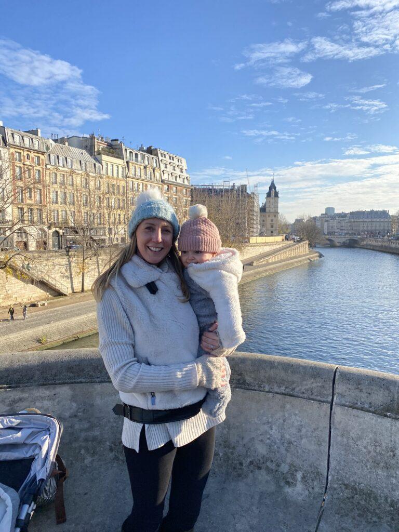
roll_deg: +0.1
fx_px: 400
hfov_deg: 53.1
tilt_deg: -3.3
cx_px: 200
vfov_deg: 67.3
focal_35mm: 26
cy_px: 266
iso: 32
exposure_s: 1/1996
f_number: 1.8
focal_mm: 4.25
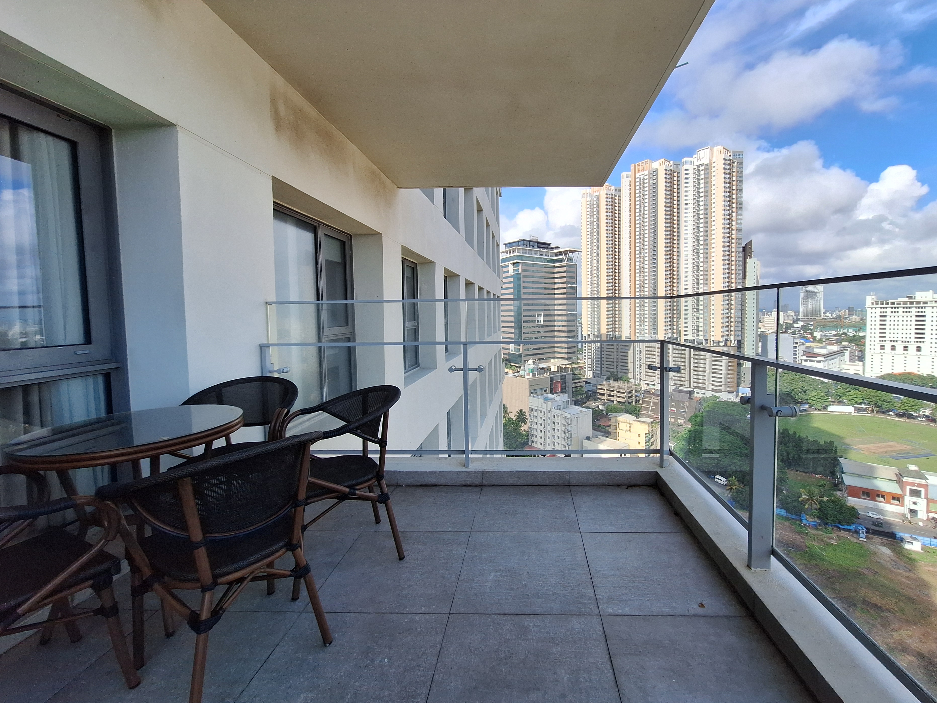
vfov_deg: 85.6
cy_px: 337
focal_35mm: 14
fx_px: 379
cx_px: 504
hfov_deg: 101.9
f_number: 2.2
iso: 40
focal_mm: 1.74
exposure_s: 1/1560
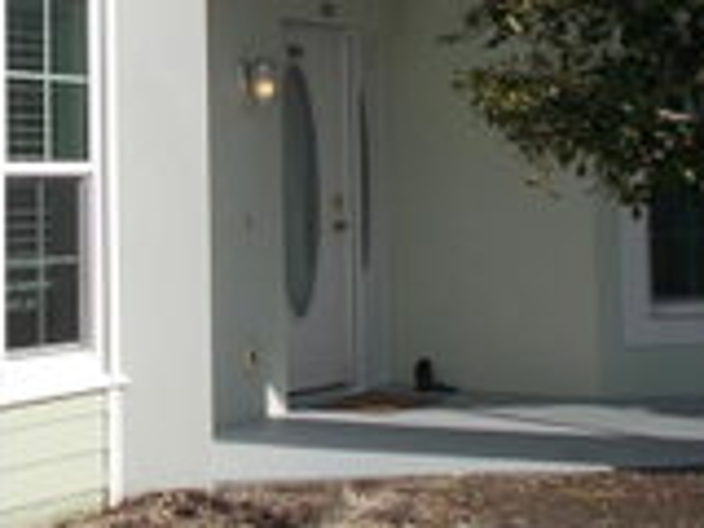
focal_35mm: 91
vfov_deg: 16.1
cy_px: 70
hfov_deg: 21.1
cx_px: 86
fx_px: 1851
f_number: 9.2
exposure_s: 1/250
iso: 80
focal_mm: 6
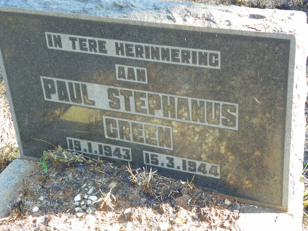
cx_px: 154
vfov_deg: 22.3
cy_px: 116
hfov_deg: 29.4
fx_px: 587
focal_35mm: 66
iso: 64
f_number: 3.5
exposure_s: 1/50
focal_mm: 11.8
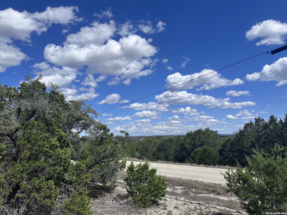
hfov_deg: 71.6
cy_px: 108
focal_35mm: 24
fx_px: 199
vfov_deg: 56.8
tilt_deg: +9.5
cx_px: 144
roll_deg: +1.7
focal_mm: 6.86
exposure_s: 1/8197
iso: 80
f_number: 1.78
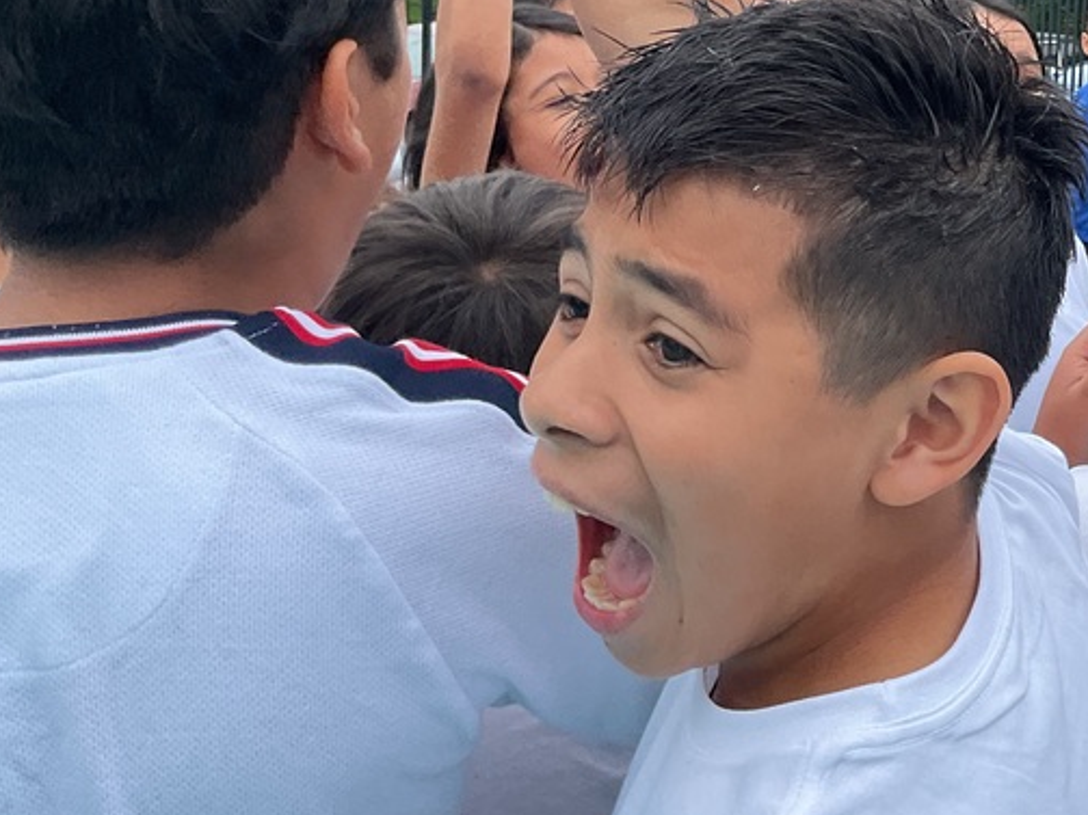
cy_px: 156
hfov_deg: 30.3
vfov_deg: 24.4
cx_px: 1097
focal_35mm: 59
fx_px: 1854
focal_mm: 3
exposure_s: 1/316
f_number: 1.8
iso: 16
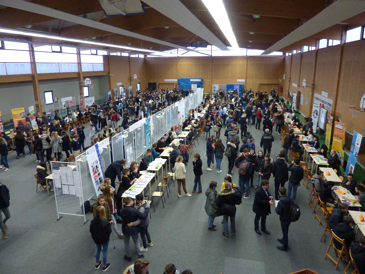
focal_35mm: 25
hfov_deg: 69.4
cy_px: 137
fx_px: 264
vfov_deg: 54.9
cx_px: 182
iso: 250
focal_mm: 4.1
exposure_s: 1/30
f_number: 3.3
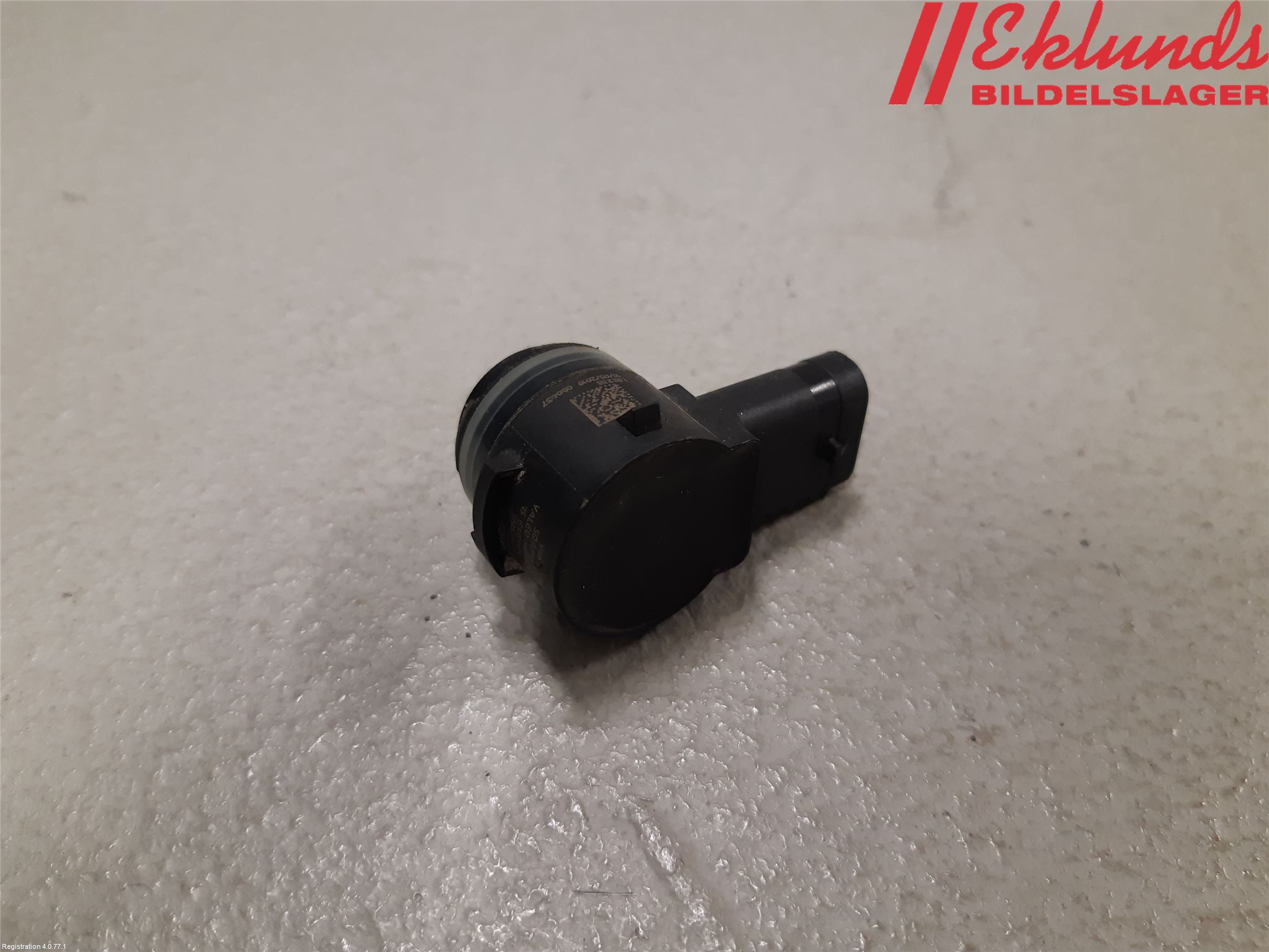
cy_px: 476
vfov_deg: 53.1
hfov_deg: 67.3
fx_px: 953
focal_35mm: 26
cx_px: 634
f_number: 1.7
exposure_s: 1/50
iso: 125
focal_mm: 3.93
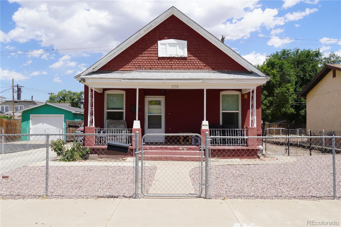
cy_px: 114
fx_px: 312
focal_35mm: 33
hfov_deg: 57.2
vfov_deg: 40.0
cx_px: 170
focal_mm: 22
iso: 100
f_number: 10
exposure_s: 1/160
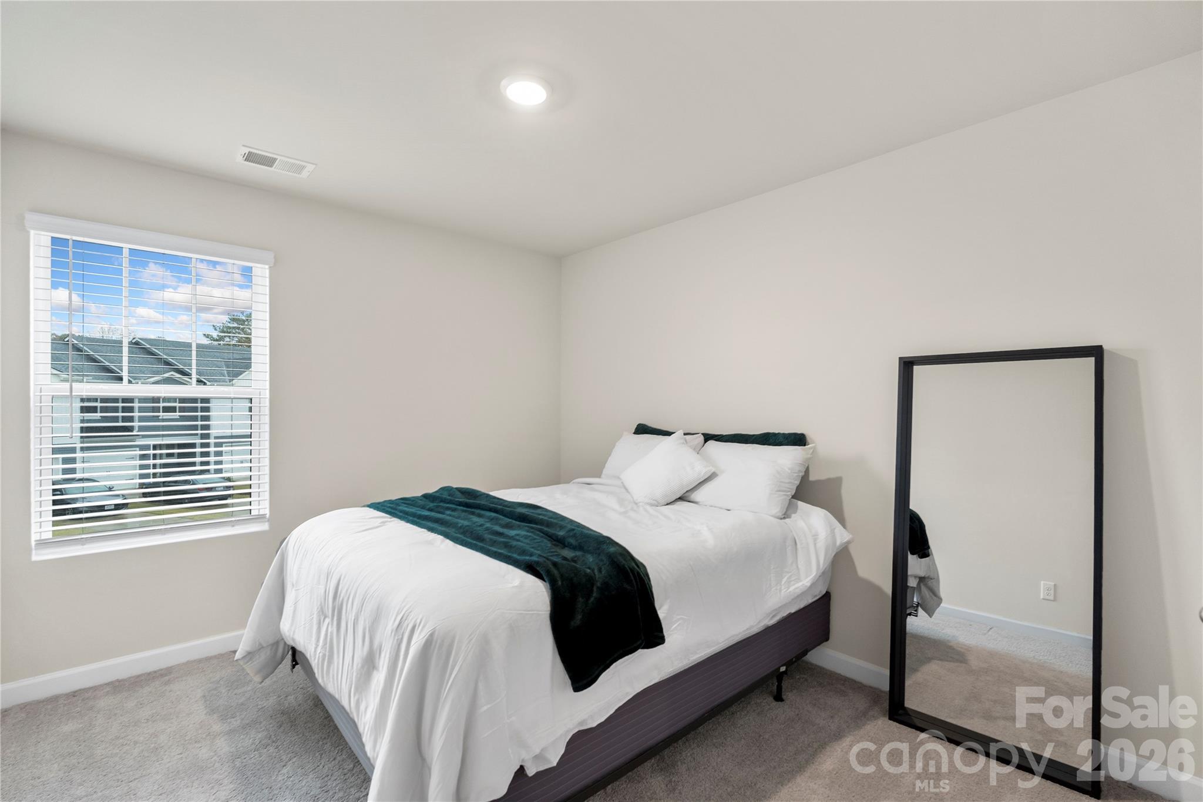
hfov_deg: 96.7
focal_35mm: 16
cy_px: 401
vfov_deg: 73.7
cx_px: 602
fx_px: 535
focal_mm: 16
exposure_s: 1/20
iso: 800
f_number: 4.5
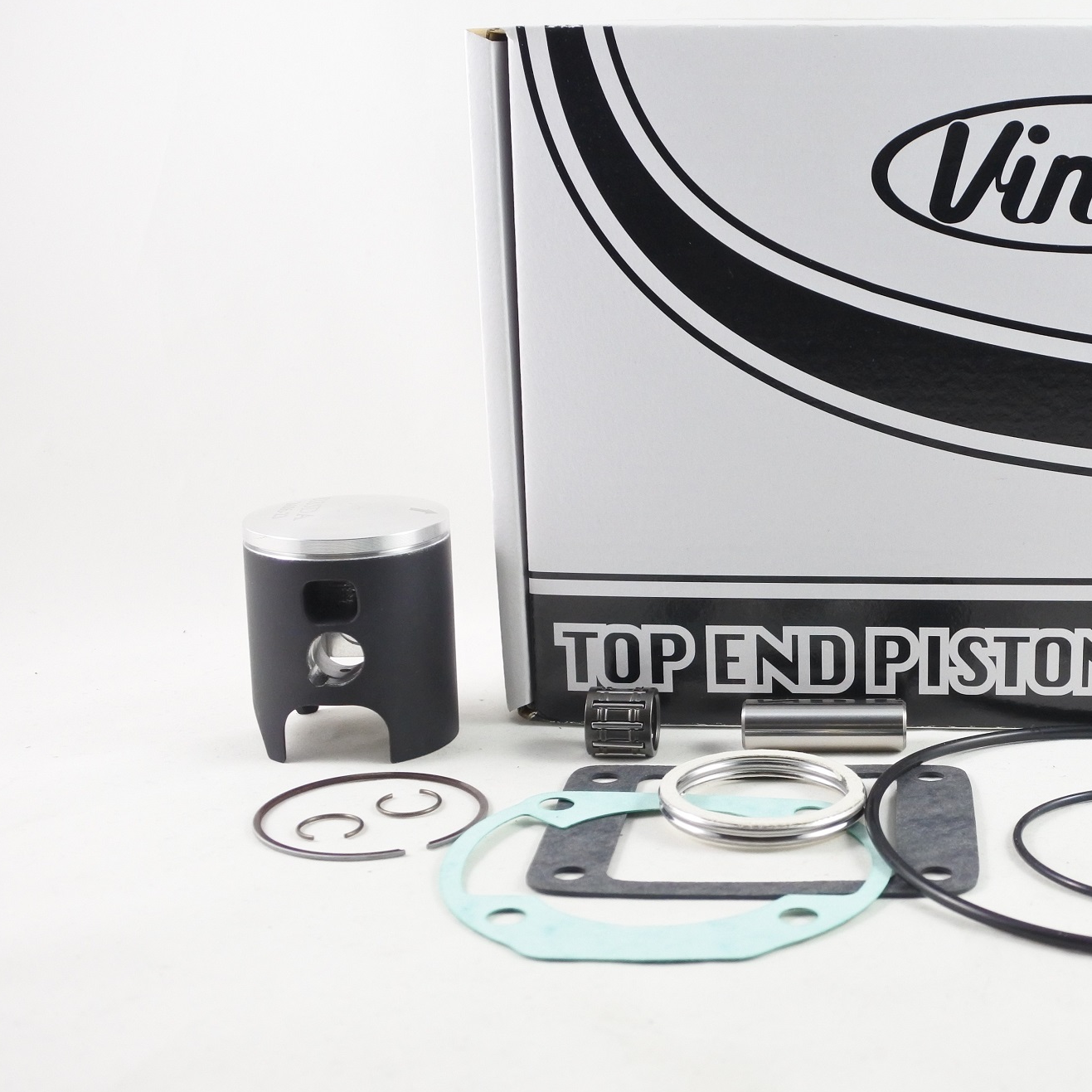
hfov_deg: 37.7
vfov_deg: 38.3
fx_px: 1570
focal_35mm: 44
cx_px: 767
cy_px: 544
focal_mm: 12.8
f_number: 4
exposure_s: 1/125
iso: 720
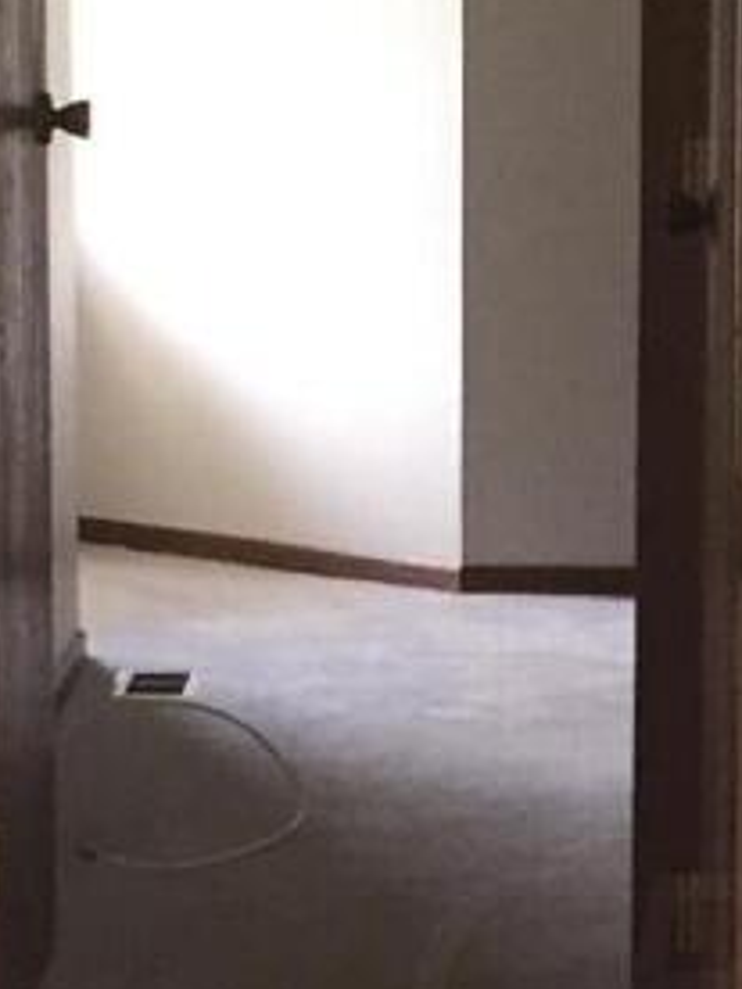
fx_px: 6002
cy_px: 982
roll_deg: -1.2
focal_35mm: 210
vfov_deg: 9.4
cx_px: 950
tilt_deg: -12.4
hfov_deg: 7.0
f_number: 2.2
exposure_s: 1/30
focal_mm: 4.15
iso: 50
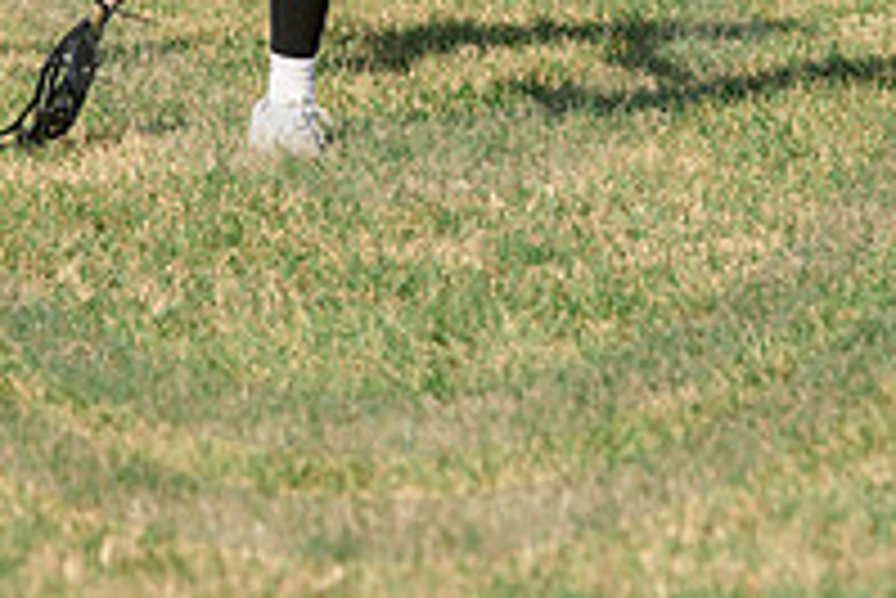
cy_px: -236
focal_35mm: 583
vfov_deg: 2.4
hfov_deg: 3.5
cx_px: 378
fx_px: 14520
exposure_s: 1/1600
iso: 250
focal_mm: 200
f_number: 5
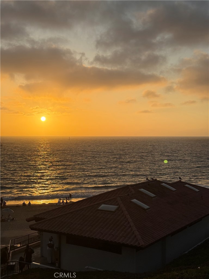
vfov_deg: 39.7
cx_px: 104
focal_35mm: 48
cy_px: 140
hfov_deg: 30.3
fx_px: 386
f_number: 1.78
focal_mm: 6.76
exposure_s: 1/6536
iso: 80
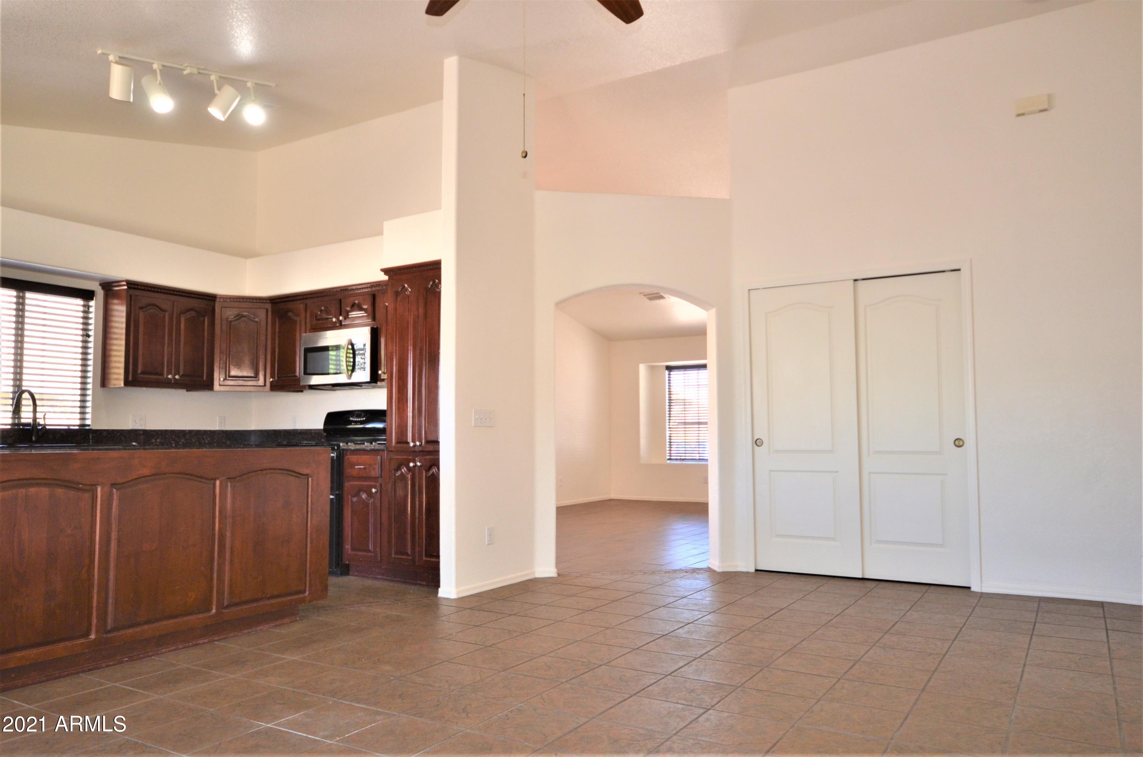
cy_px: 378
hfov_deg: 70.6
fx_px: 808
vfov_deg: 50.2
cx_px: 572
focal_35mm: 26
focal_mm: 17
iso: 560
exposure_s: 1/60
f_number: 5.3
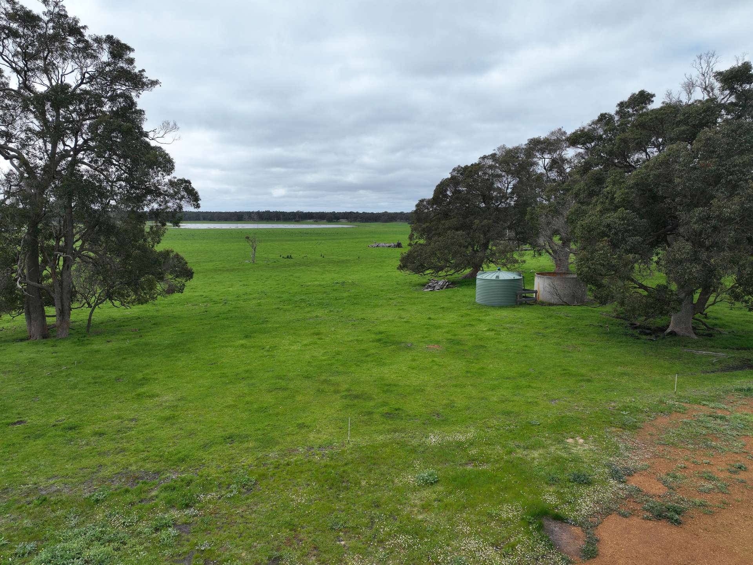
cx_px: 376
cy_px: 282
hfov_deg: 71.6
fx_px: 522
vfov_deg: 56.8
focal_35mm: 24
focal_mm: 12.29
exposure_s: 1/1600
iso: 120
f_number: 2.8
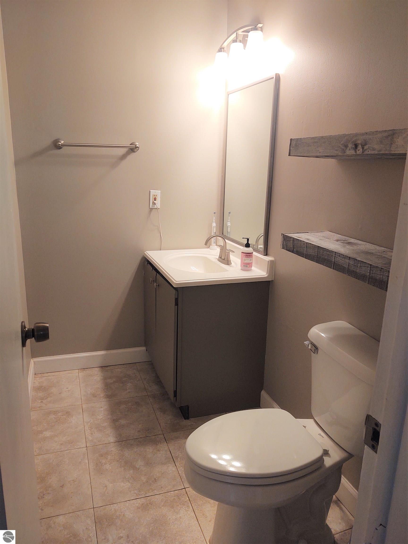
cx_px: 204
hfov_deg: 51.4
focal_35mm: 27
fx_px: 424
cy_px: 272
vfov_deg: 65.3
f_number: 1.7
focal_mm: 4.75
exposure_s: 1/100
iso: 101
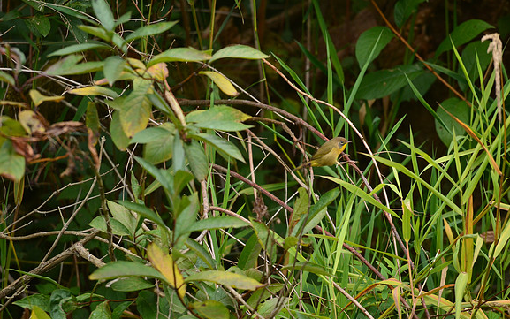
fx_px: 6395
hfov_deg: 4.6
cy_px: 155
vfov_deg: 2.9
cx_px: 255
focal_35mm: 460
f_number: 5.6
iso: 800
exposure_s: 1/500
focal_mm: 300
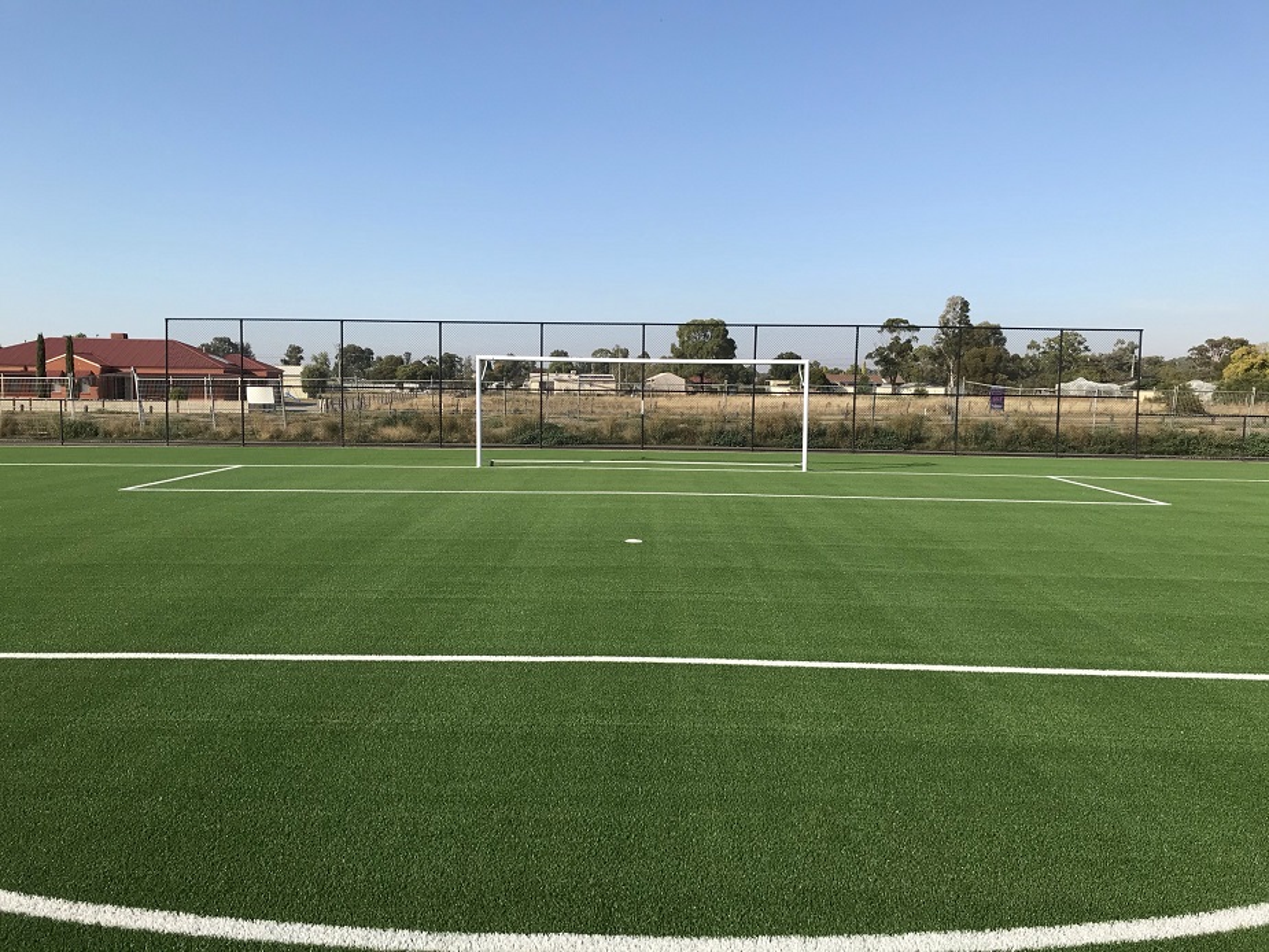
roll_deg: -1.4
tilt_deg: -4.0
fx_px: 1027
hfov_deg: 63.4
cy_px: 476
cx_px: 634
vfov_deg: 49.8
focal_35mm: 28
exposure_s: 1/2179
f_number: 1.8
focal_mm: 3.99
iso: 20
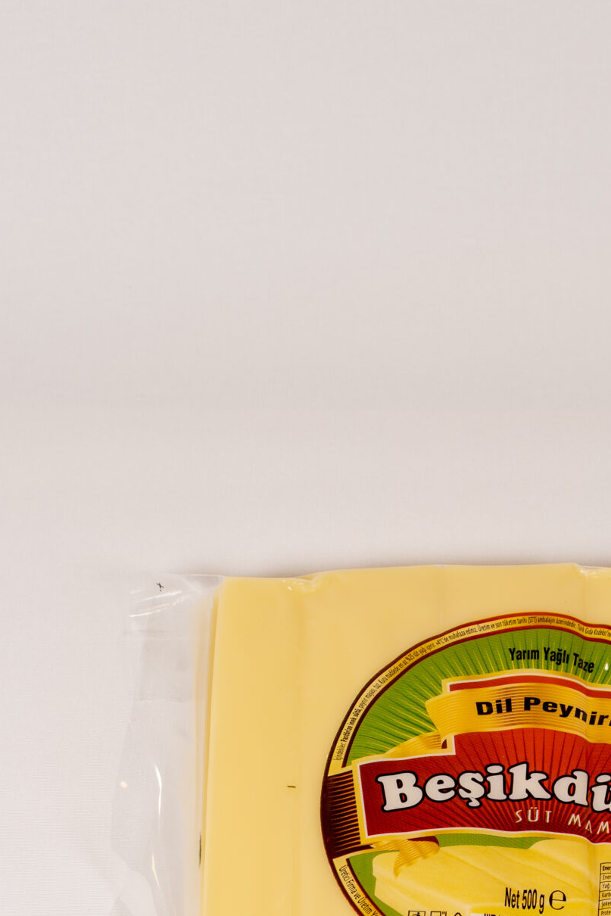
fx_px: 2327
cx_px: 563
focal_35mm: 91
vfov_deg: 21.9
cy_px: 768
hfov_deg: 14.8
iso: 100
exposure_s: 1/100
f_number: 8
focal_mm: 43.2
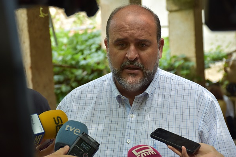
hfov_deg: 18.2
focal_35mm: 112
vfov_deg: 12.2
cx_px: 118
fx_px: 737
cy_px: 78
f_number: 6.3
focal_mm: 75
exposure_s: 1/160
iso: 400
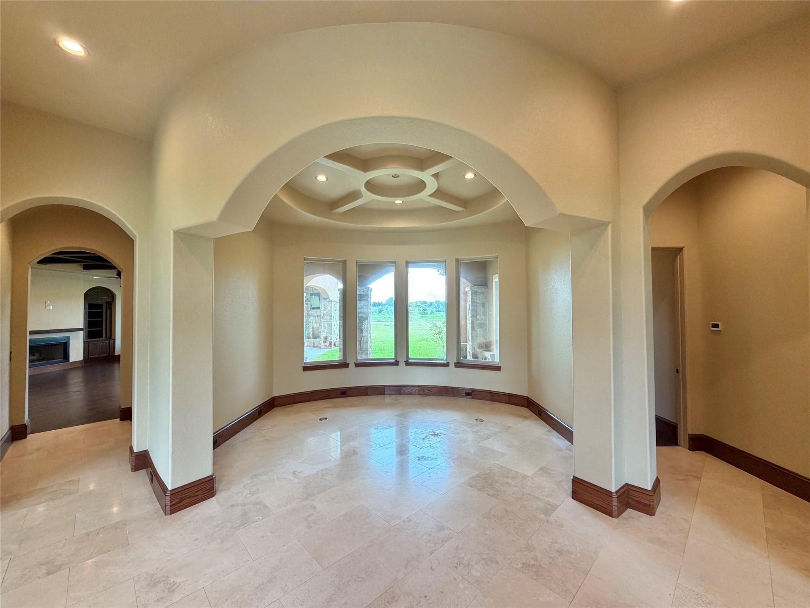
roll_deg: +0.8
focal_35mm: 14
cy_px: 304
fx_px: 328
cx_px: 405
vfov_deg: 85.7
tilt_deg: +1.4
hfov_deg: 102.1
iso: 200
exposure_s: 1/120
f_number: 2.2
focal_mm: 2.22
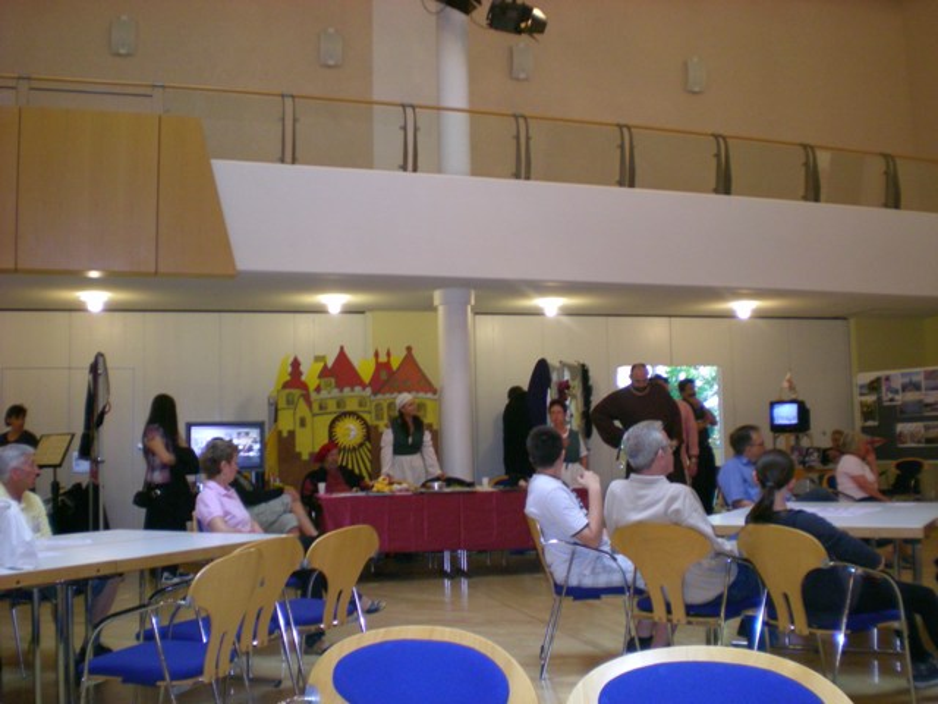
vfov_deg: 37.7
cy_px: 352
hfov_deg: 49.0
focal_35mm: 38
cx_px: 469
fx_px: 1030
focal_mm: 6.3
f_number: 3.1
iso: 195
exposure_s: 1/30
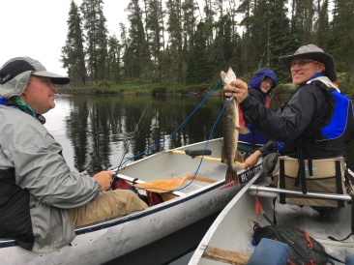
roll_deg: +0.4
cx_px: 177
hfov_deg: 61.7
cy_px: 132
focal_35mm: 29
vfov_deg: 48.2
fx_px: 296
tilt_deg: -6.9
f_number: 2.2
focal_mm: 4.15
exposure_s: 1/120
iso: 40
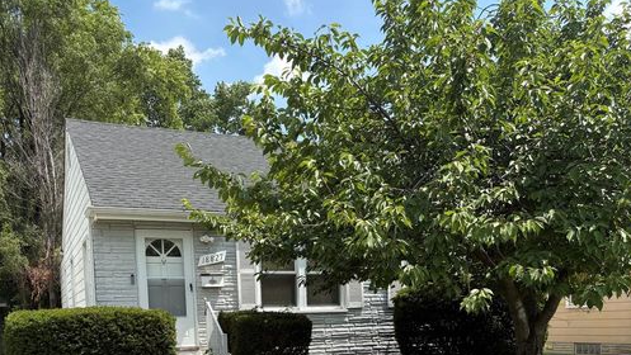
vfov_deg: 29.1
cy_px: 358
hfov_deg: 52.8
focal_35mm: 38
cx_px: 316
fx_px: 636
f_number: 1.6
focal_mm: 5.96
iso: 50
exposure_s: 1/2012
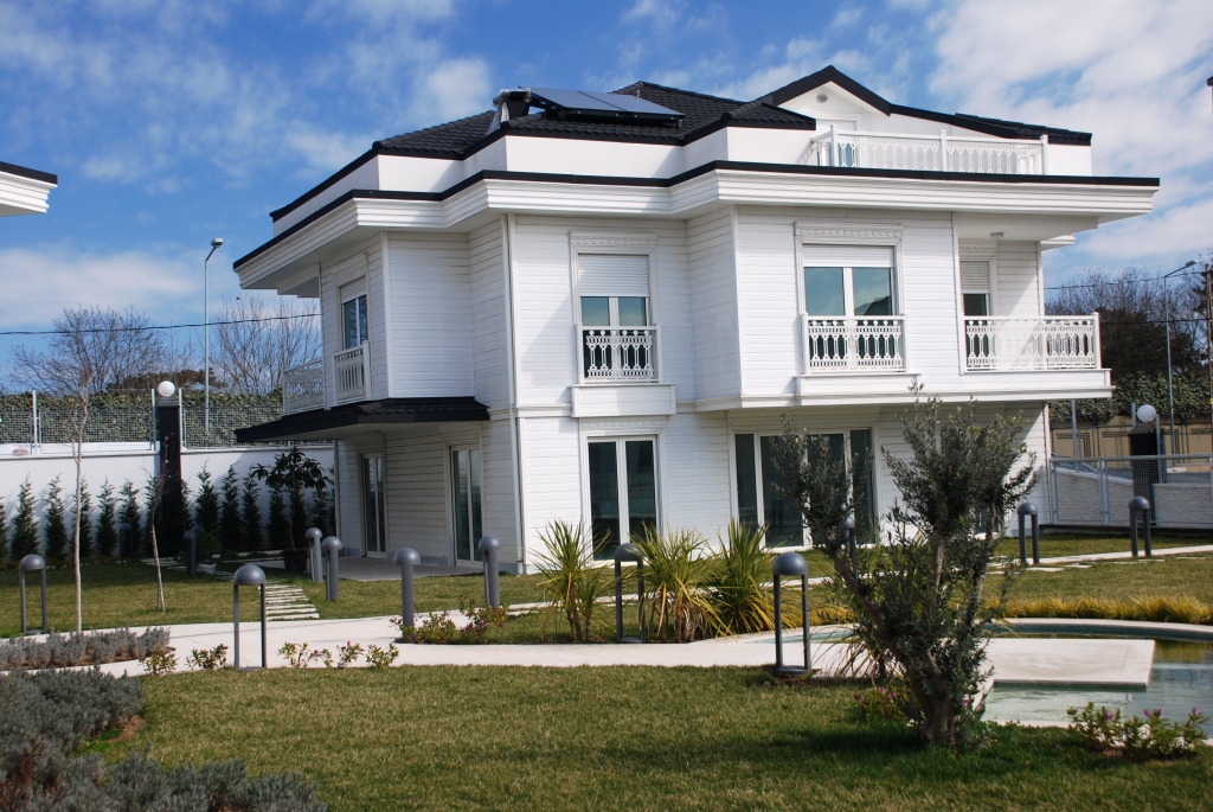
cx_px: 606
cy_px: 406
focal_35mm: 46
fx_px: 1568
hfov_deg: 42.3
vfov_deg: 29.0
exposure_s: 1/125
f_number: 5.6
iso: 100
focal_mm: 31
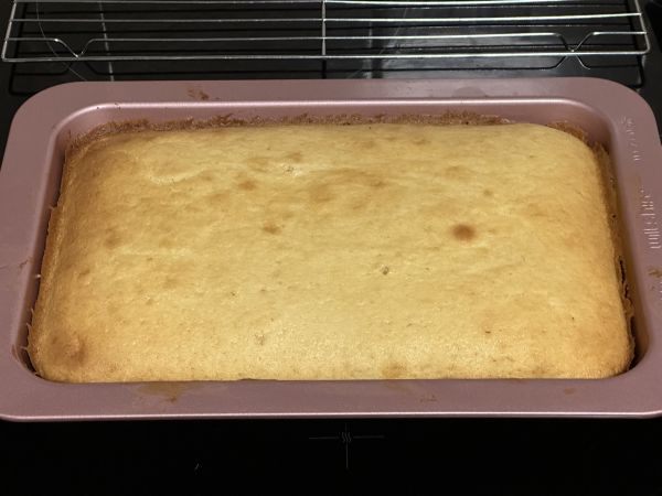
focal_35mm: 77
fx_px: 1473
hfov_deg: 25.3
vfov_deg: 19.1
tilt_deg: -46.2
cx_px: 331
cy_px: 248
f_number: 2.8
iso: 640
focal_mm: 9
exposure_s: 1/50
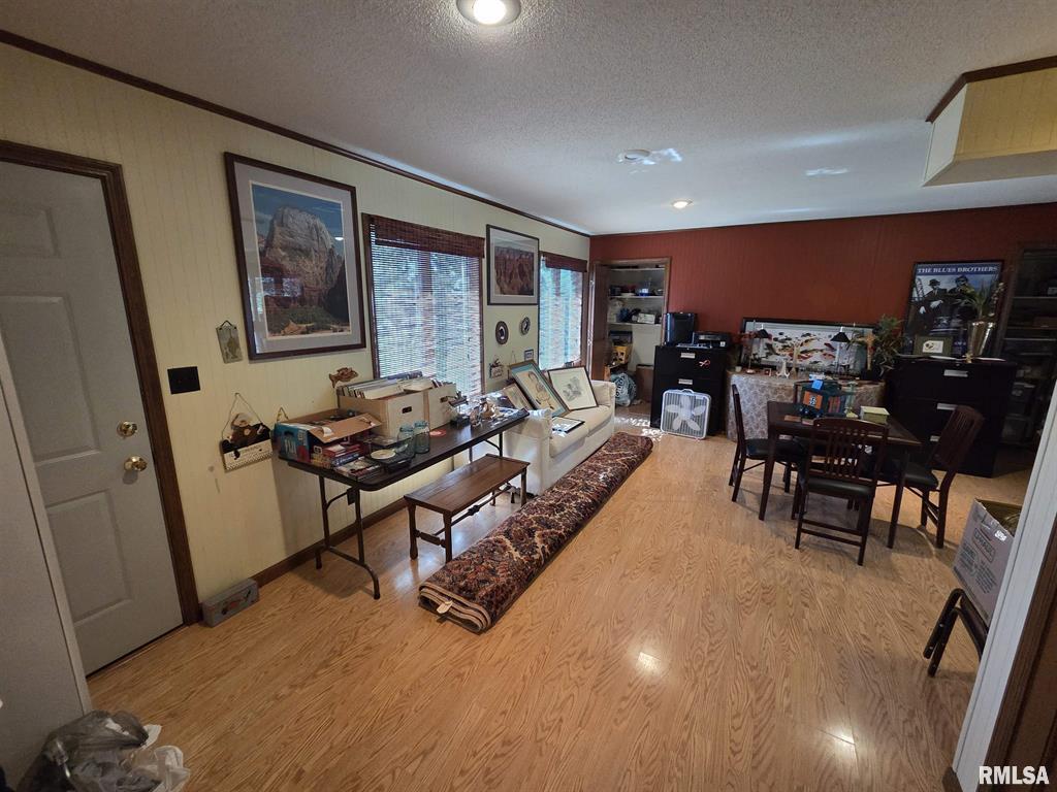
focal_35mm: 13
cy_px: 396
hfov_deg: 106.2
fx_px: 397
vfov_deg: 89.9
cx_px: 528
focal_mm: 2.2
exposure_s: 1/60
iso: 640
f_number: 2.2
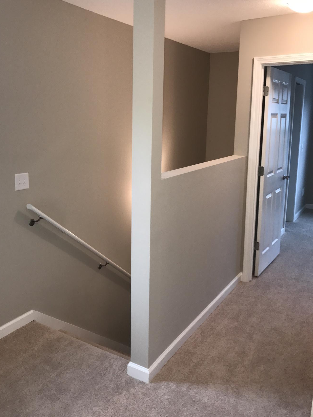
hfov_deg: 44.1
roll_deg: -0.8
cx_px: 134
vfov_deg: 56.7
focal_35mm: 32
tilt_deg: -8.3
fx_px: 386
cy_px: 188
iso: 50
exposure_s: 1/30
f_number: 1.8
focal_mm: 3.99
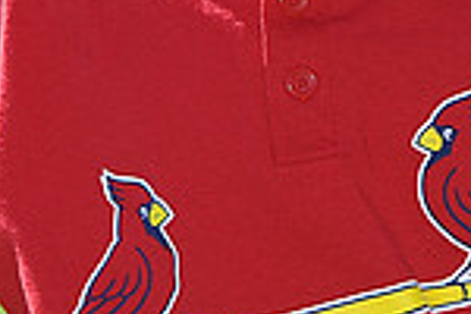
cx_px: 273
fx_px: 8320
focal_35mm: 636
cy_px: -192
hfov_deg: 3.2
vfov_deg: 2.2
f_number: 4.5
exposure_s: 1/800
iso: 200
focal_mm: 165
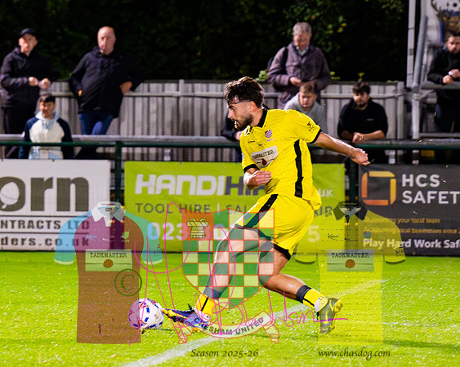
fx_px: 5984
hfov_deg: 4.4
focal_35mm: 440
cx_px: 148
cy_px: 75
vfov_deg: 3.5
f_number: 2.8
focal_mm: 120
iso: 6400
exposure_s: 1/1000
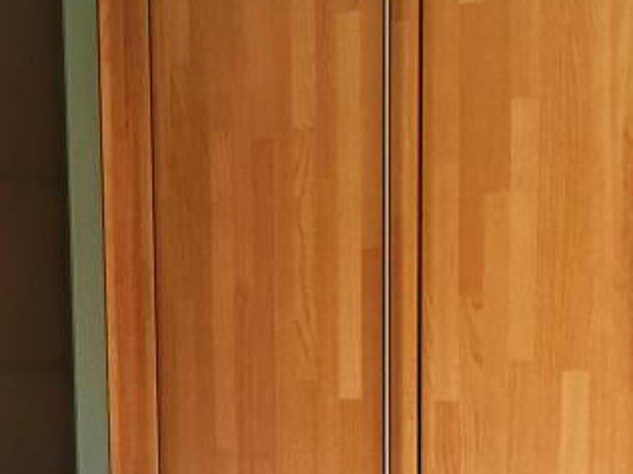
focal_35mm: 94
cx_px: 170
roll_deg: +1.5
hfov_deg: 20.7
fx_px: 1719
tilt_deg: -8.0
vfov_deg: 15.0
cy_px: 612
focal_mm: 4.15
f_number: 2.2
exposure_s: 1/101
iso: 25
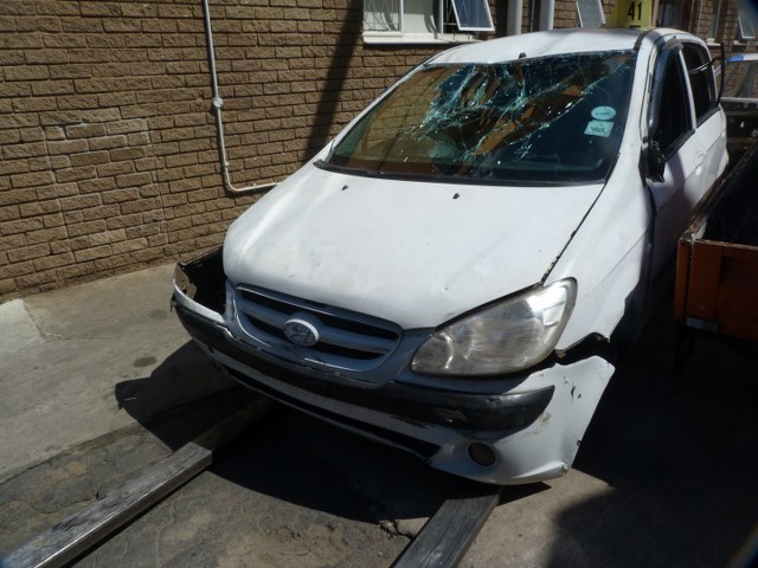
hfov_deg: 69.4
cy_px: 284
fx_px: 547
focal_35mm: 25
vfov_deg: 54.9
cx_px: 379
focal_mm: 4.5
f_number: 5.6
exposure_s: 1/640
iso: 80
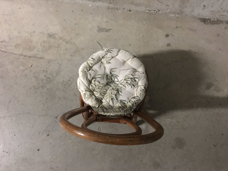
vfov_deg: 48.2
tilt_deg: -79.4
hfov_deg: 61.7
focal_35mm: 29
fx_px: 191
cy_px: 86
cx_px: 114
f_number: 2.2
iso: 125
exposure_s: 1/4
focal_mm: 4.15
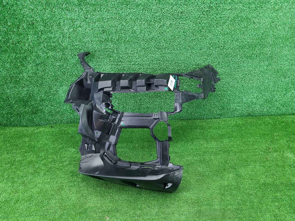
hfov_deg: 67.3
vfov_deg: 53.1
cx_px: 148
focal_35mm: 26
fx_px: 222
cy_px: 110
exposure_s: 1/50
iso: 265
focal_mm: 5.4
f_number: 1.8
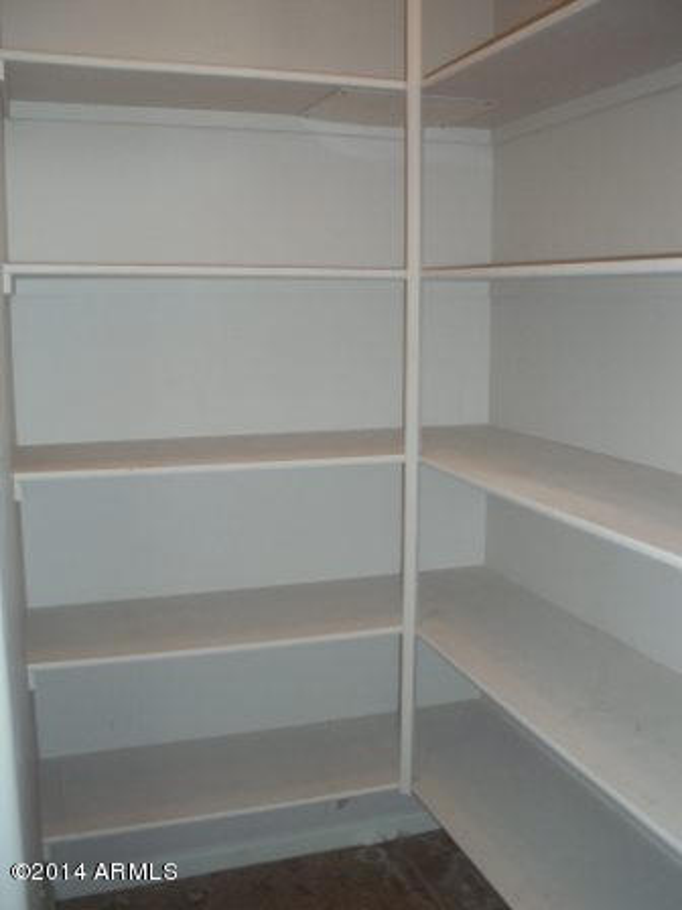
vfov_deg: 49.0
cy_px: 455
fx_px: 998
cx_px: 341
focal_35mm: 38
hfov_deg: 37.7
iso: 200
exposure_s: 1/60
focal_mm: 6.3
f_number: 2.9
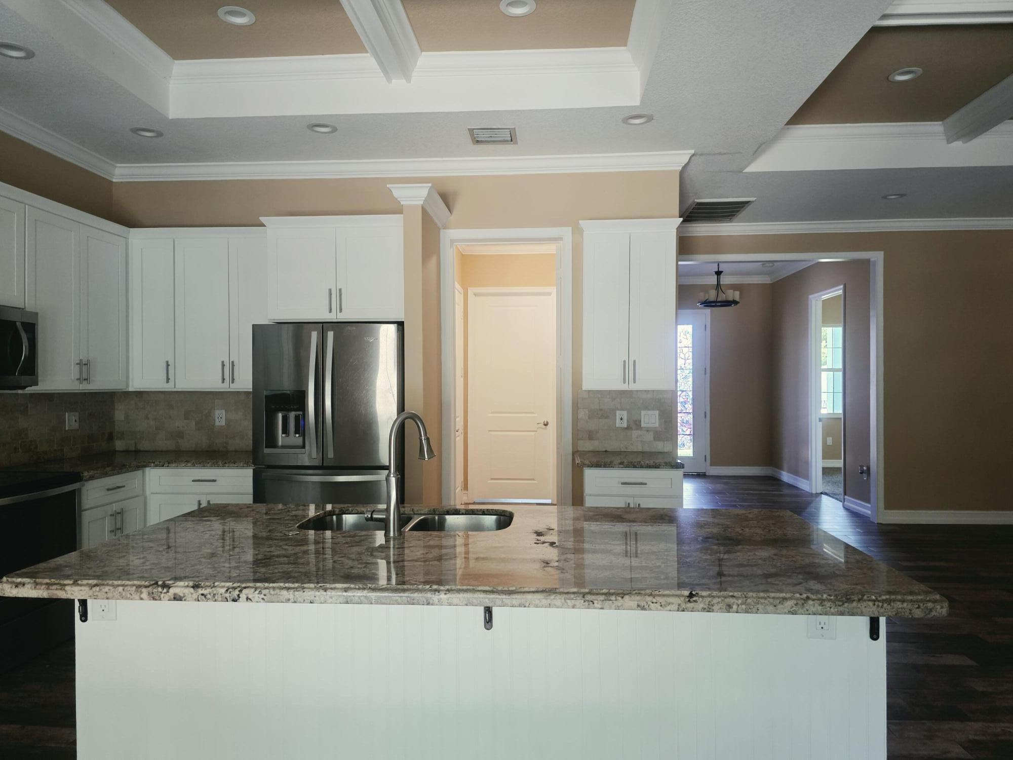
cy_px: 380
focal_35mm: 23
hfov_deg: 73.9
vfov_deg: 58.9
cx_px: 506
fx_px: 673
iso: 500
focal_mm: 6.3
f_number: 1.7
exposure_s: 1/120
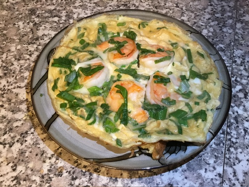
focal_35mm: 31
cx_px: 124
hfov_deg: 58.4
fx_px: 223
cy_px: 94
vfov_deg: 45.4
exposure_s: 1/30
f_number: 2.4
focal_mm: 3.3
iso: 160
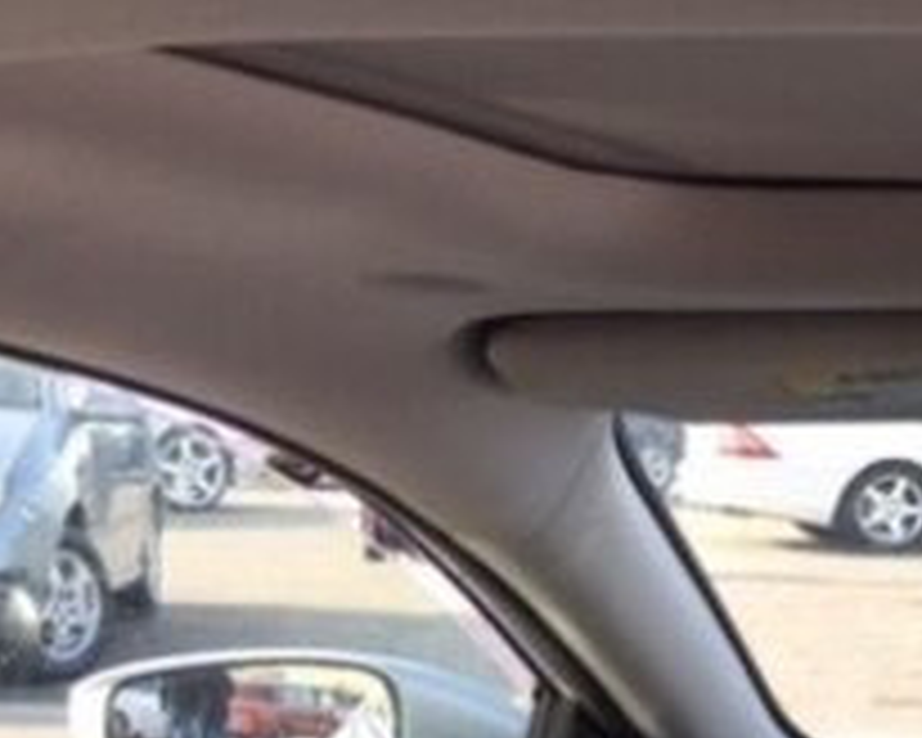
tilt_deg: -8.6
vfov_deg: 16.6
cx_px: 1367
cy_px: 709
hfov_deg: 18.7
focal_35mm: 91
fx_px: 2483
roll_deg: -1.1
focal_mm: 4.15
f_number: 2.2
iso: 32
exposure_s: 1/149
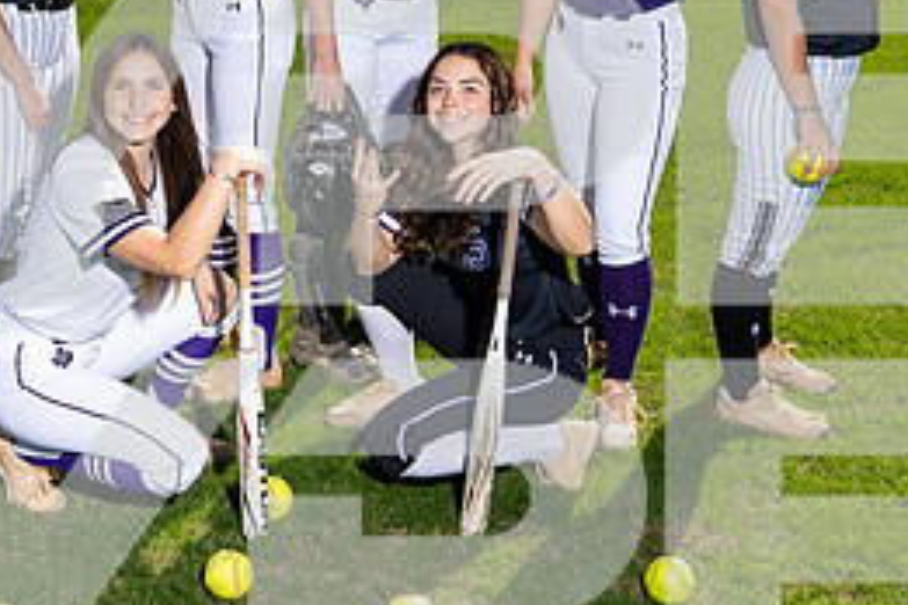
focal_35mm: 65
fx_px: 1639
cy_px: 127
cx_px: 147
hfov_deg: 30.0
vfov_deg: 20.7
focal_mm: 26
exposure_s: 1/250
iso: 100
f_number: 8
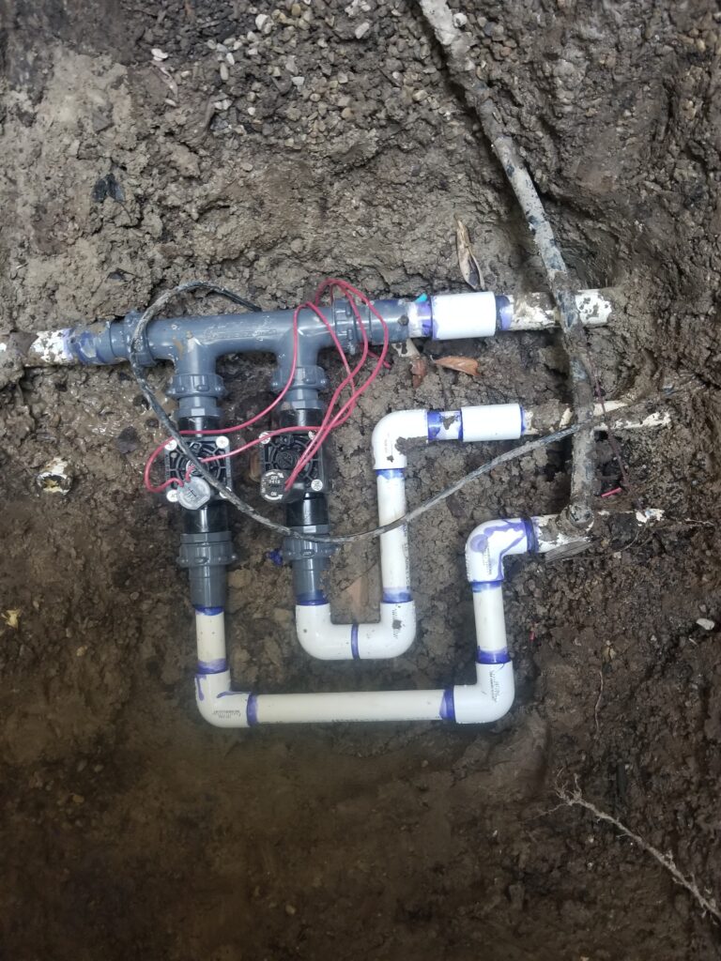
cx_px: 360
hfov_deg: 53.1
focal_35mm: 26
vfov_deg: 67.3
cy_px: 480
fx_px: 722
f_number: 1.7
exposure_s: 1/18
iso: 200
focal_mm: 4.3
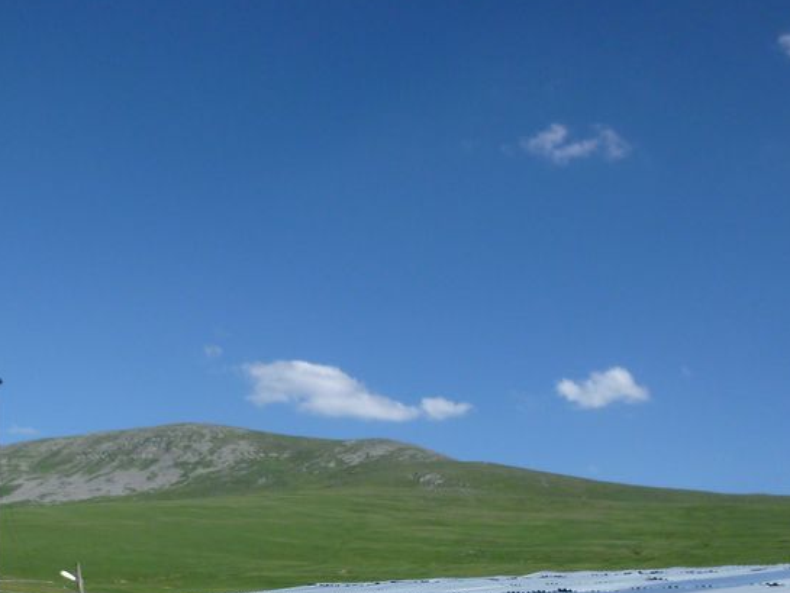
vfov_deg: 24.9
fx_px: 1255
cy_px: 638
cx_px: 354
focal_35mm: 55
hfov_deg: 34.9
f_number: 3.1
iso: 100
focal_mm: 4.5
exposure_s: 1/1300
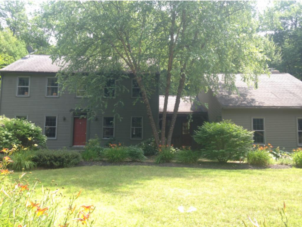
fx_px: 288
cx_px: 151
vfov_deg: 43.0
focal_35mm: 33
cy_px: 114
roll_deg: -0.7
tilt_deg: +5.3
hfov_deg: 55.3
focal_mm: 4.12
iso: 50
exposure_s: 1/175
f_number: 2.4
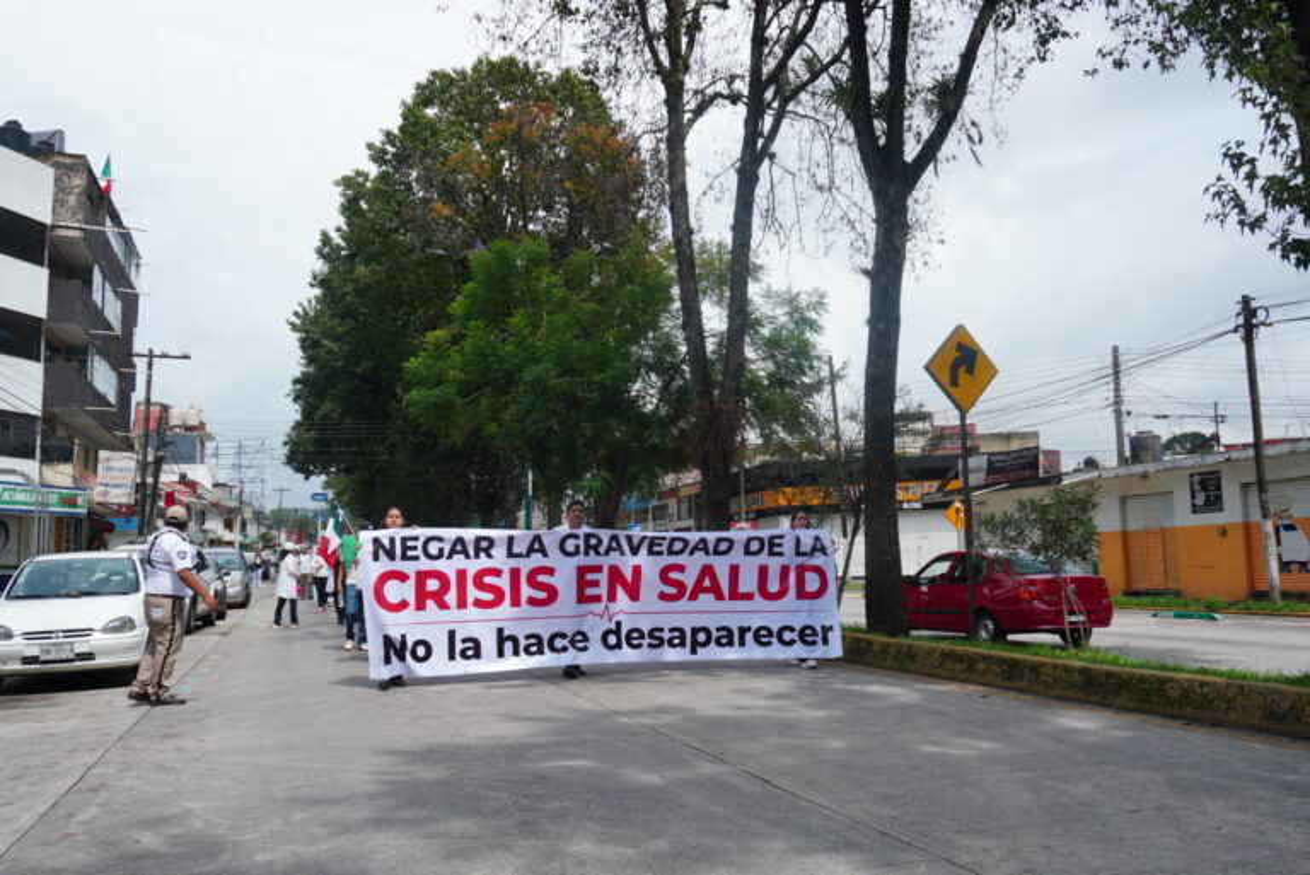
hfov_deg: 59.5
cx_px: 655
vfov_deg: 41.8
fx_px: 1147
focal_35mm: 32
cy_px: 438
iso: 160
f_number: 4
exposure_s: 1/1600
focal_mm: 21
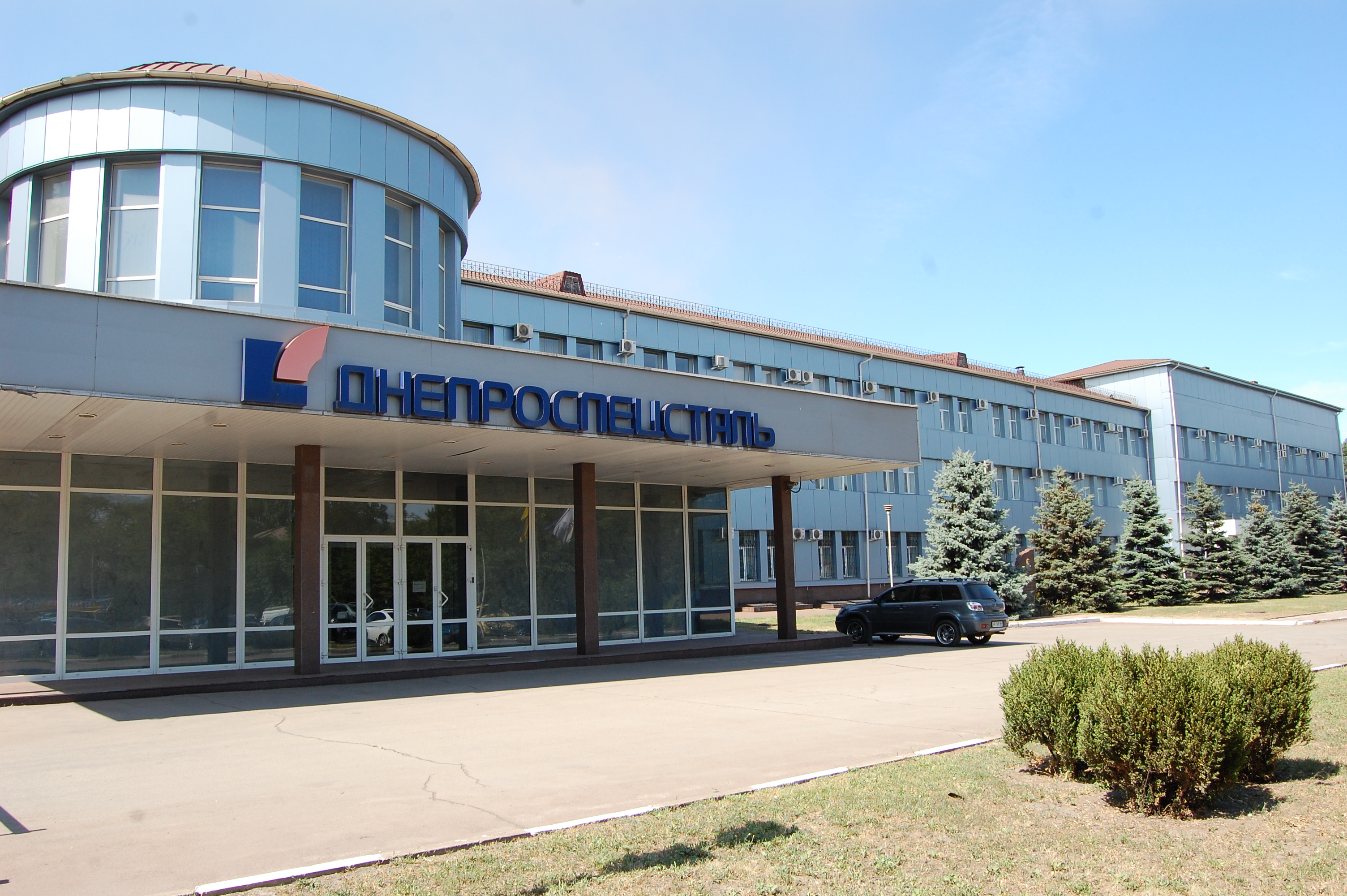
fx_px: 1009
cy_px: 448
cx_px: 674
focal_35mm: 27
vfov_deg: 47.8
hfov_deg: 67.4
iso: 400
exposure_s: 1/250
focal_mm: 18
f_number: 10
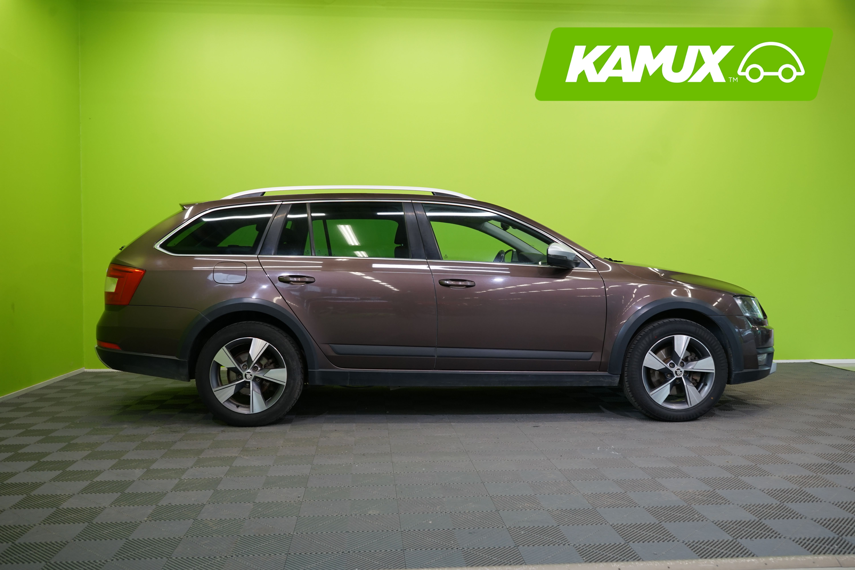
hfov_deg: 58.7
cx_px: 428
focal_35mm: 32
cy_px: 285
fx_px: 760
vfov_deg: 41.1
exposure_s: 1/30
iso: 500
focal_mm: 32
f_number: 6.3
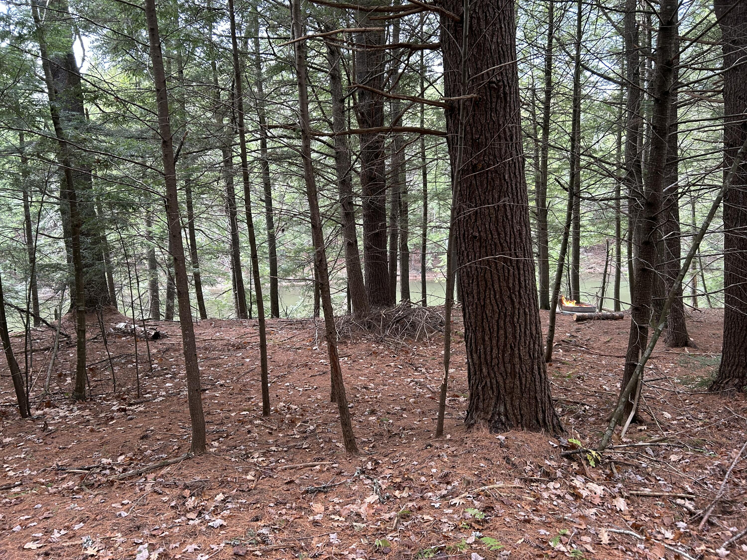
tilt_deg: -7.0
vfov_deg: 53.1
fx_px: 561
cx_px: 374
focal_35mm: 26
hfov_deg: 67.3
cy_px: 280
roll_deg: +0.5
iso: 125
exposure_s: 1/71
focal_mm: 5.7
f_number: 1.5
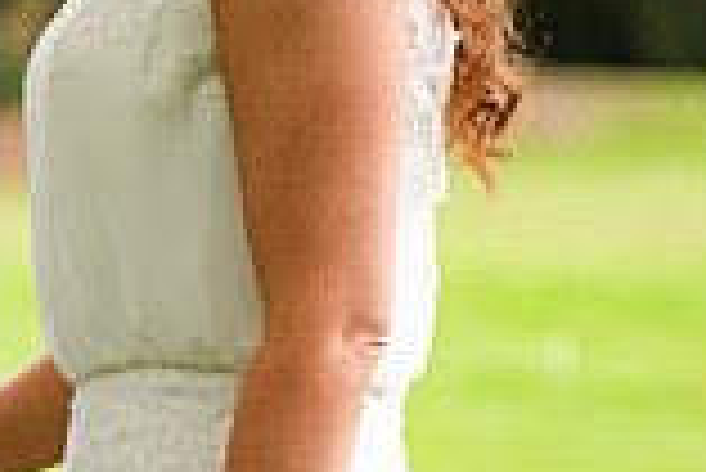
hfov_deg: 4.4
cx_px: -153
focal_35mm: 472
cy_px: 56
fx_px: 9265
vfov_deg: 2.9
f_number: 2.8
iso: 250
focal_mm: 83.8
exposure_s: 1/500
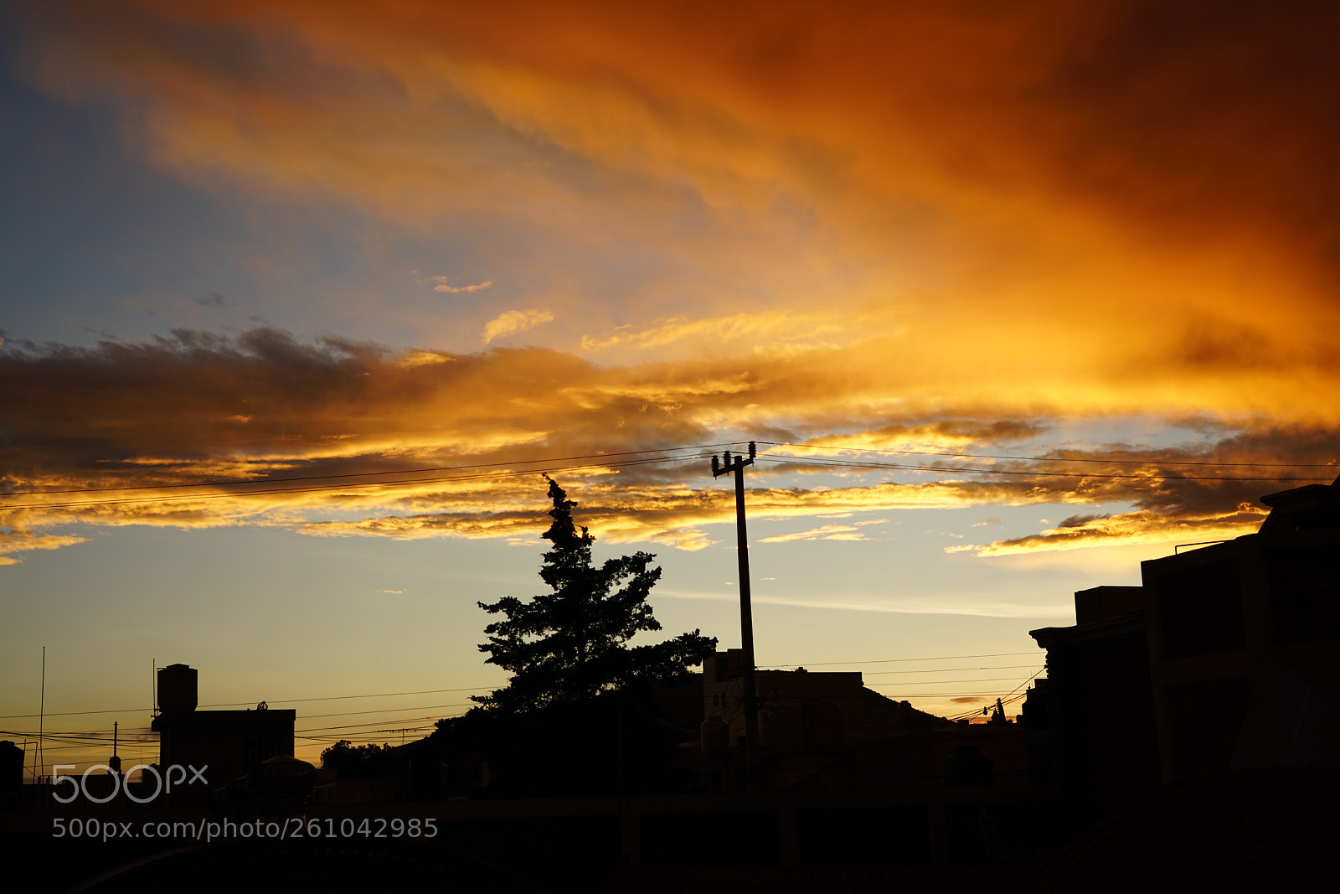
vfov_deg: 27.0
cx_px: 670
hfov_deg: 39.6
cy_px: 447
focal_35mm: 50
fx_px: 1861
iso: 100
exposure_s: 1/80
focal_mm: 50
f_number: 9
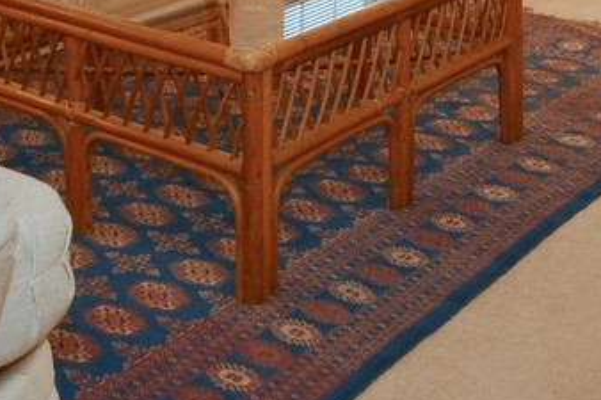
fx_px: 1201
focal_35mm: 72
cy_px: -364
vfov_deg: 15.6
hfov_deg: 27.9
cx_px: 395
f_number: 9
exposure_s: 1/8
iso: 200
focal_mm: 10
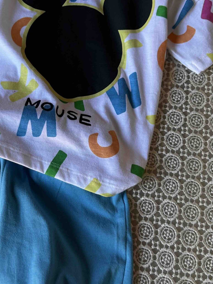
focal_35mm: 47
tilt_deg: -76.4
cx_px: 54
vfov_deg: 40.4
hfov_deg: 30.4
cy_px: 125
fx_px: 386
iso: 100
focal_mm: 6.86
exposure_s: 1/121
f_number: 1.78
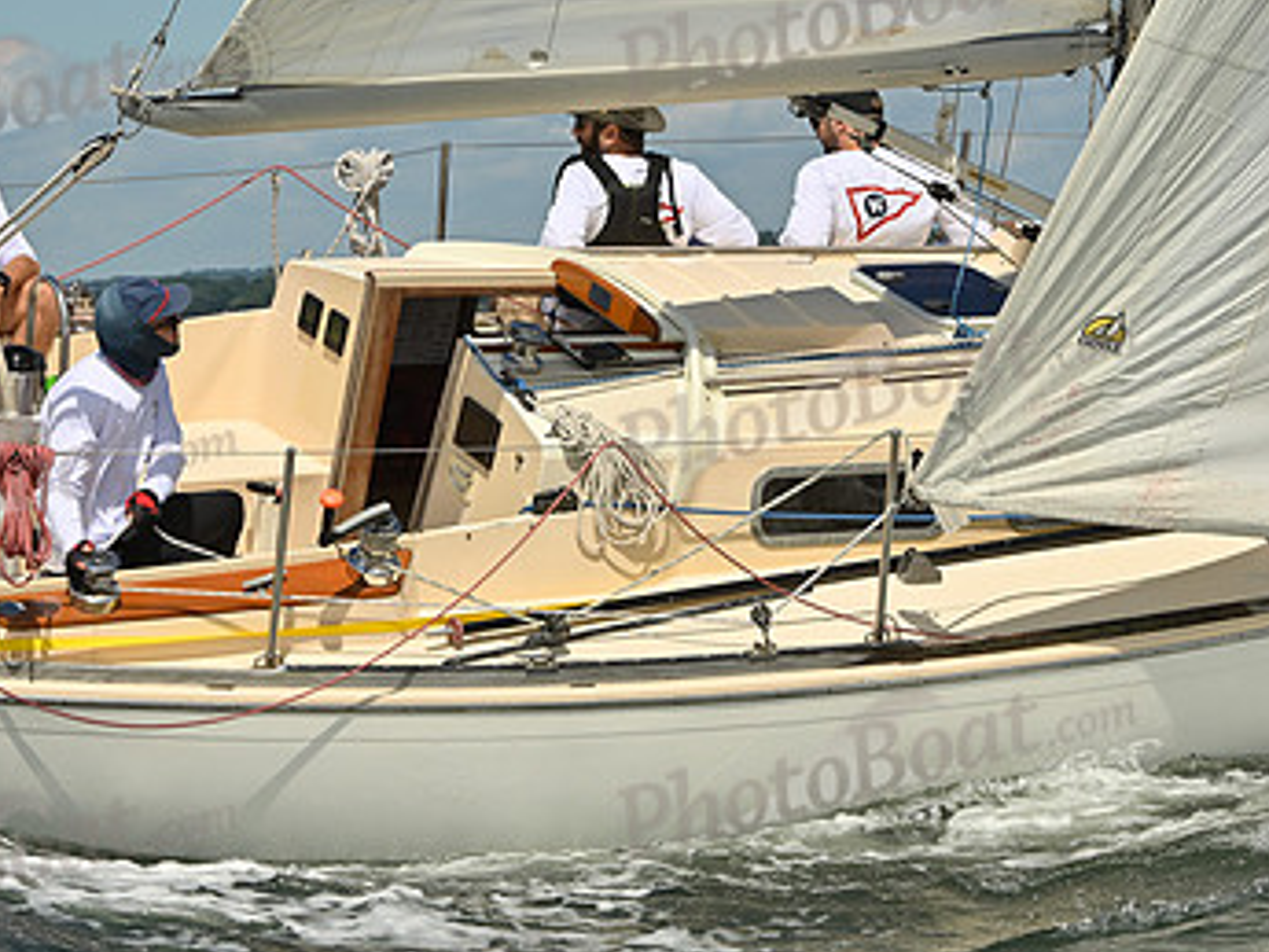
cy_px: 252
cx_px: 430
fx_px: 6051
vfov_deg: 9.0
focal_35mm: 165
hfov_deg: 12.0
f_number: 10
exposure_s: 1/1250
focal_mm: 102
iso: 250
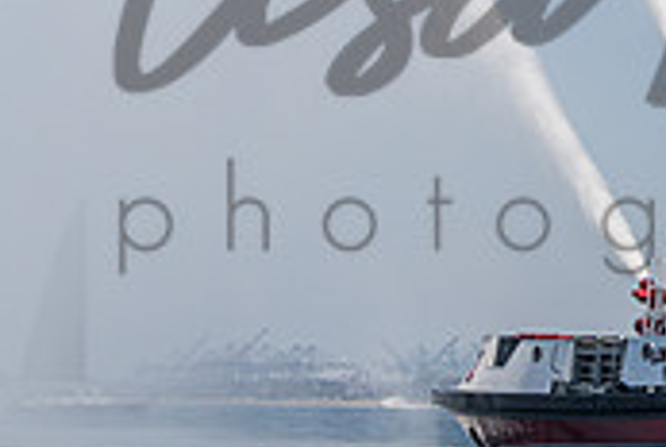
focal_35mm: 202
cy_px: -152
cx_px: 997
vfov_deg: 6.8
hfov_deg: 9.9
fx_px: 3743
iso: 320
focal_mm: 50
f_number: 8
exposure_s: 1/1600
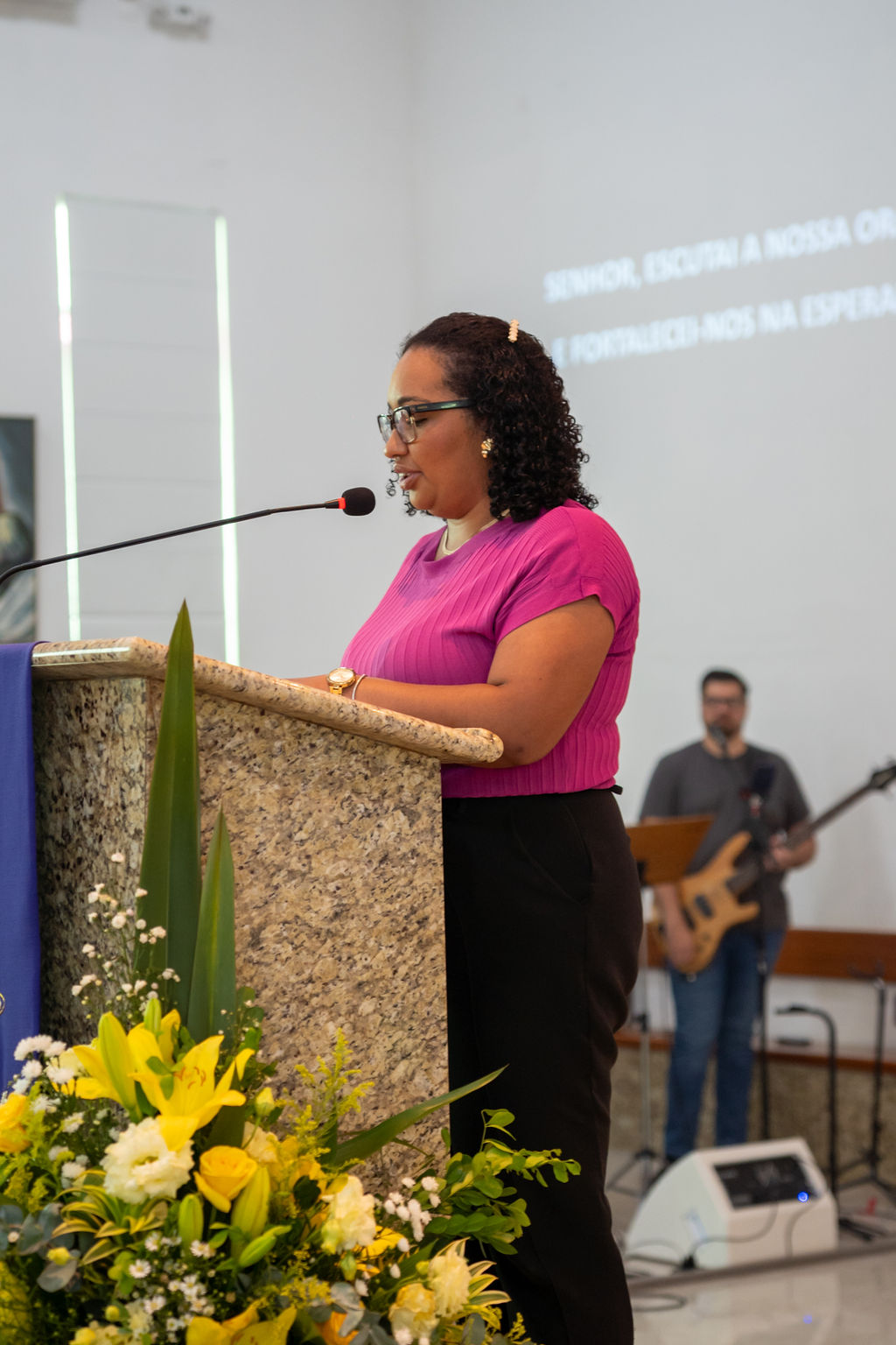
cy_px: 672
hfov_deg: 16.7
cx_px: 448
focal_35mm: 82
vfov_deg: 24.8
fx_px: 3061
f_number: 2.8
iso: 1000
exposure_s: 1/160
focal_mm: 55
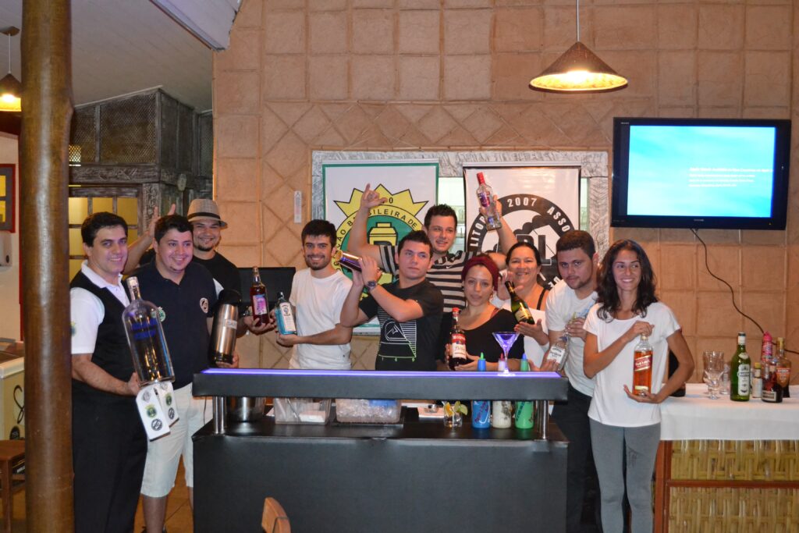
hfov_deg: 49.5
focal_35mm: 39
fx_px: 866
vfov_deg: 34.2
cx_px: 400
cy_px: 266
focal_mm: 26
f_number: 4.2
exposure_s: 1/60
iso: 3200
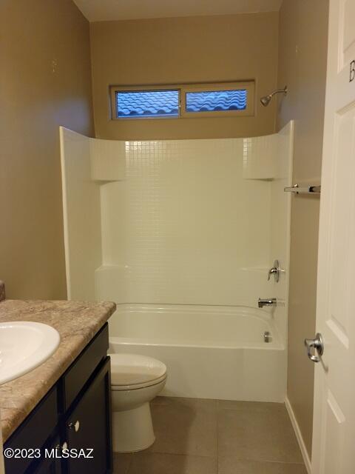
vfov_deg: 63.4
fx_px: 383
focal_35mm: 28
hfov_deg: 49.7
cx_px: 178
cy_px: 237
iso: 320
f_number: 2
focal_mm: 5.9
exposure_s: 1/40
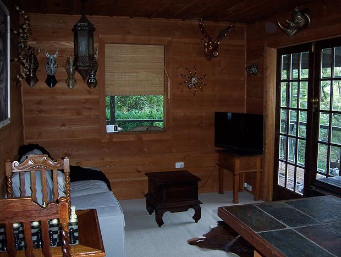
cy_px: 128
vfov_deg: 39.8
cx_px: 170
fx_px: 355
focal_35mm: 36
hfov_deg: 51.3
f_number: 3
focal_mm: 6
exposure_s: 1/60
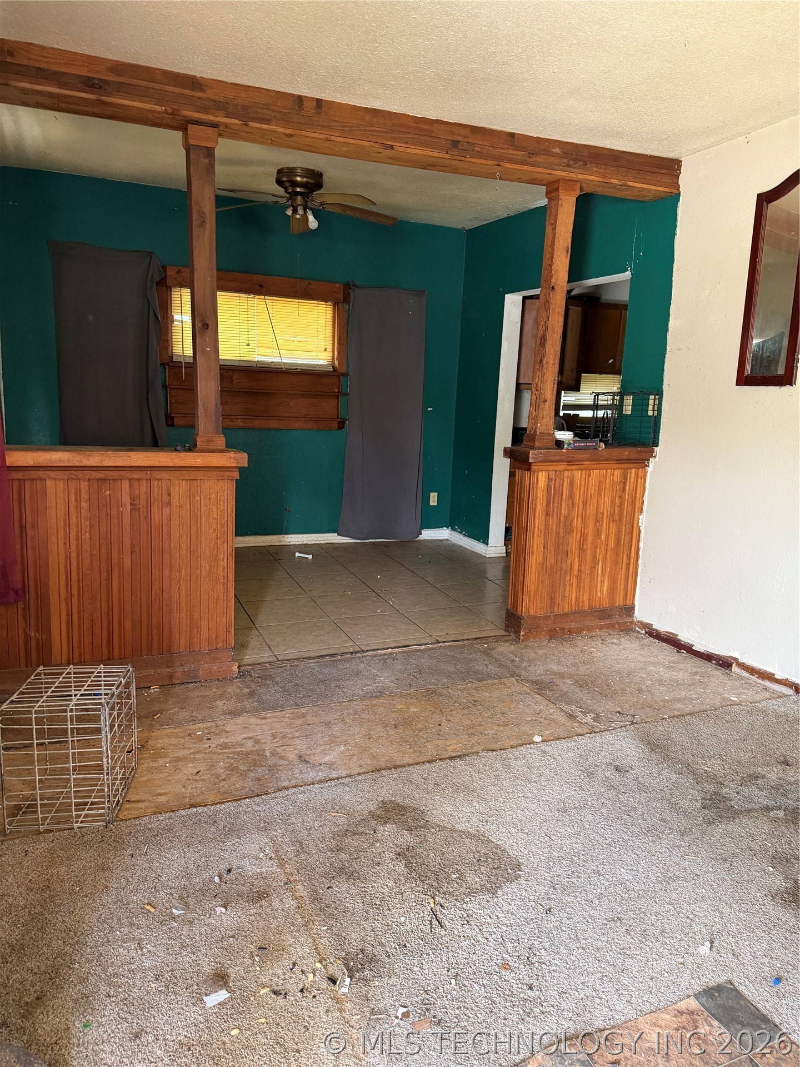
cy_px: 534
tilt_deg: -9.9
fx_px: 740
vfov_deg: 71.6
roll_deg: -2.2
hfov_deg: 56.8
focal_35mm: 24
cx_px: 400
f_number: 1.78
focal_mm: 6.76
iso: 320
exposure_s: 1/60
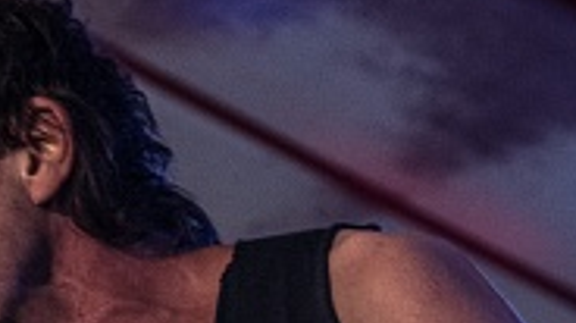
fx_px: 3005
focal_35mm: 197
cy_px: 513
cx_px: 41
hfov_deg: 10.9
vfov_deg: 6.1
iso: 2000
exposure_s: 1/100
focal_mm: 48
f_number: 3.5
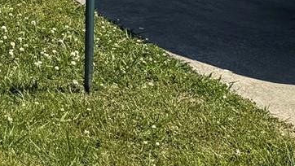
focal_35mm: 148
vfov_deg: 7.5
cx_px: -310
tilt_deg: -1.2
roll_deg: -1.1
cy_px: -278
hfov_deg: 12.6
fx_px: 1158
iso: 80
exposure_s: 1/3247
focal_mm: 6.76
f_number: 1.78
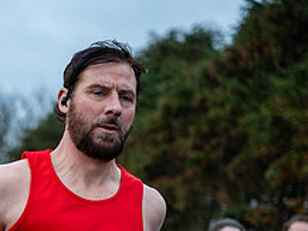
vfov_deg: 8.2
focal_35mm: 180
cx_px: -75
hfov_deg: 10.8
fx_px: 1602
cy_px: 271
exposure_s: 1/1250
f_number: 2.8
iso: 320
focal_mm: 70
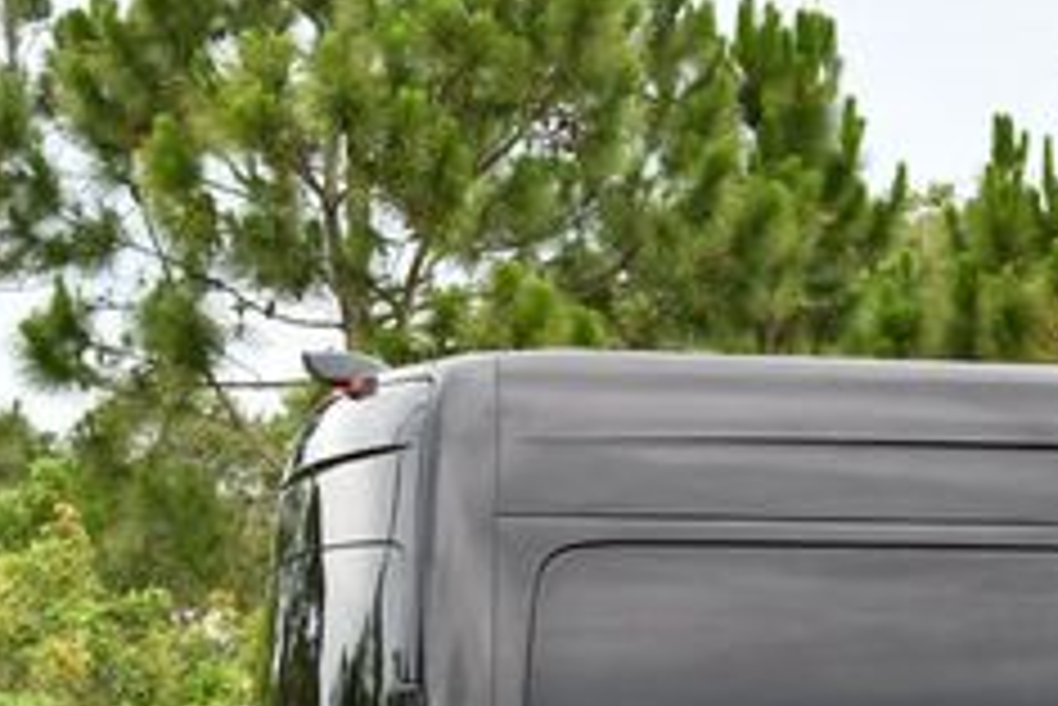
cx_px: 1342
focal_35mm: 131
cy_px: 778
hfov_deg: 15.0
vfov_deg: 10.4
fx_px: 3852
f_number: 5.6
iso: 400
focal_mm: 24
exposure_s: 1/250
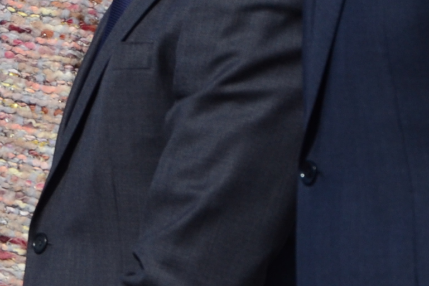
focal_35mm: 445
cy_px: -140
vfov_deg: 3.1
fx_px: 5304
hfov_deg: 4.6
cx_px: -326
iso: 200
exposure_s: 1/800
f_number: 7.1
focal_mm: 66
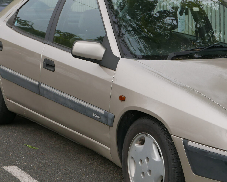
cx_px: 198
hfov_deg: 18.2
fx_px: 699
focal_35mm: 104
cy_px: 89
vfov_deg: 14.8
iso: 200
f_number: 5.6
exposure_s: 1/320
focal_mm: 23.6
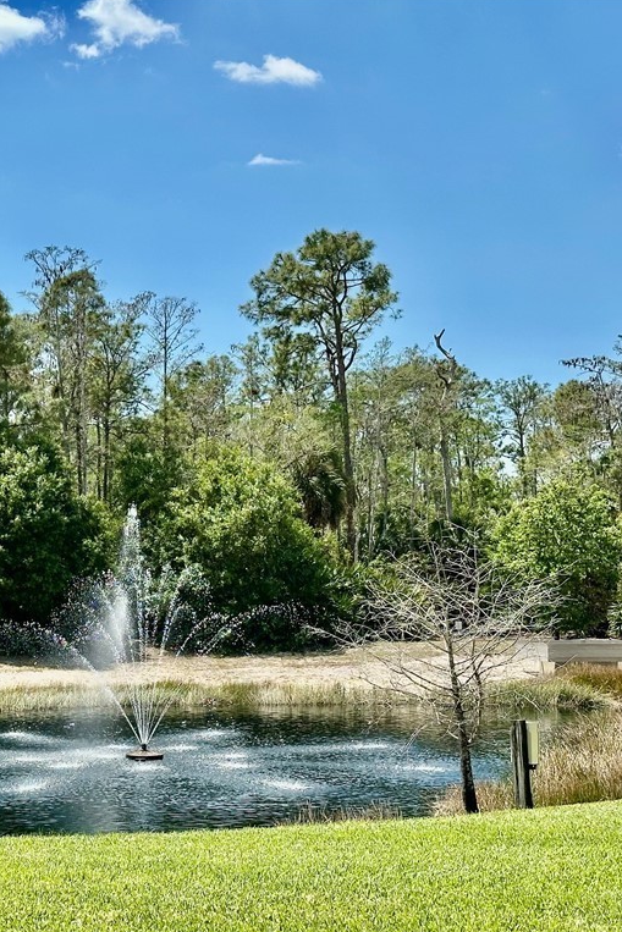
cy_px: 464
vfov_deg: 30.1
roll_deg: +0.0
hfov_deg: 20.0
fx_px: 1735
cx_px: 94
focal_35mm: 67
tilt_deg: +3.6
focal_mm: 6.86
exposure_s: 1/4016
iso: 64
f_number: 1.78
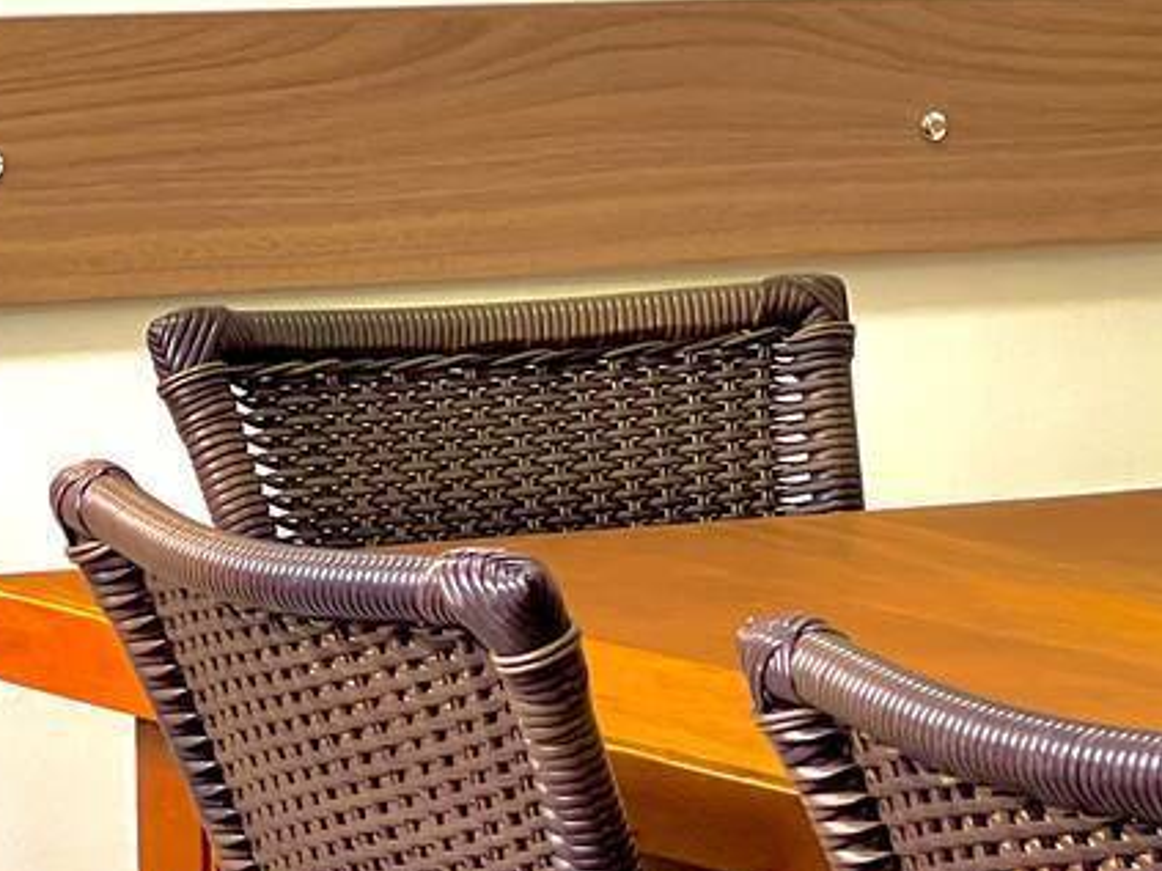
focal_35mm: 218
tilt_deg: -4.0
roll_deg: -0.9
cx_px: 1541
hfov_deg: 8.9
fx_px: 7316
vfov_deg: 6.8
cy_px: 22
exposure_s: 1/78
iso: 200
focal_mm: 7.5
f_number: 2.2
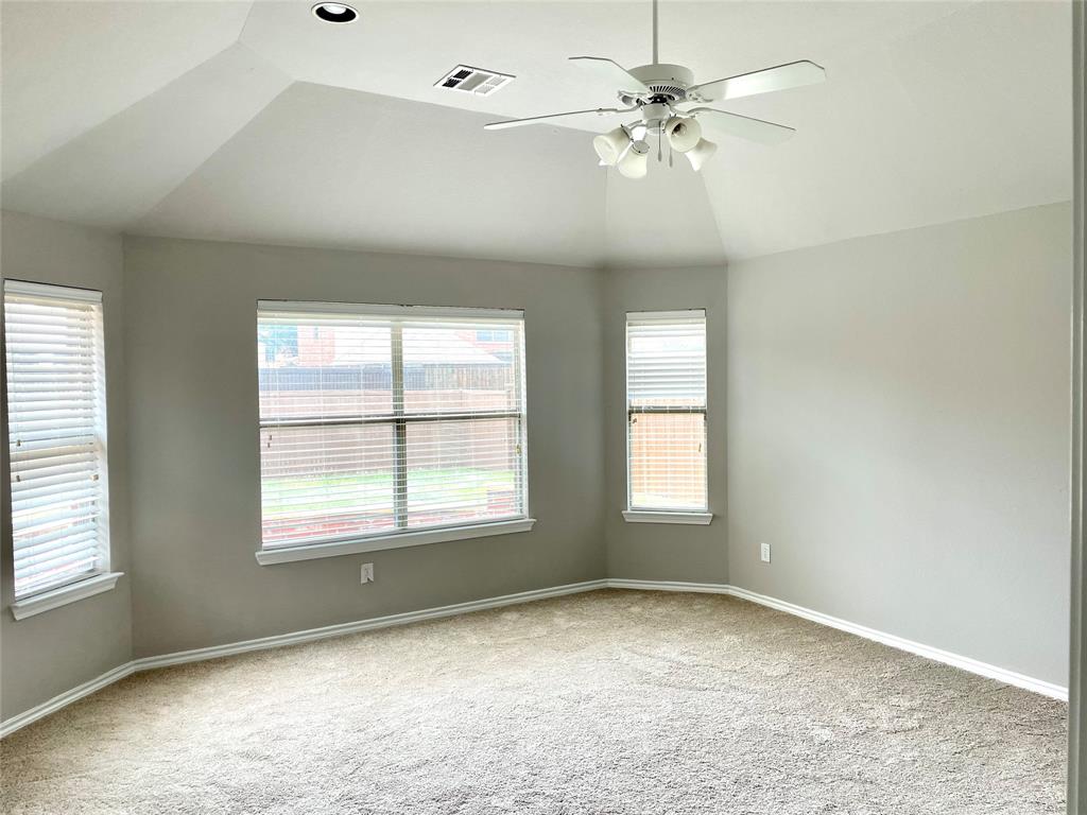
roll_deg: +1.0
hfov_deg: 67.3
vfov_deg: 53.1
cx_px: 544
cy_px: 408
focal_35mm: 26
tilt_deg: -2.0
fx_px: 816
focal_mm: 4.2
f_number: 1.6
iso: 50
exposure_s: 1/121
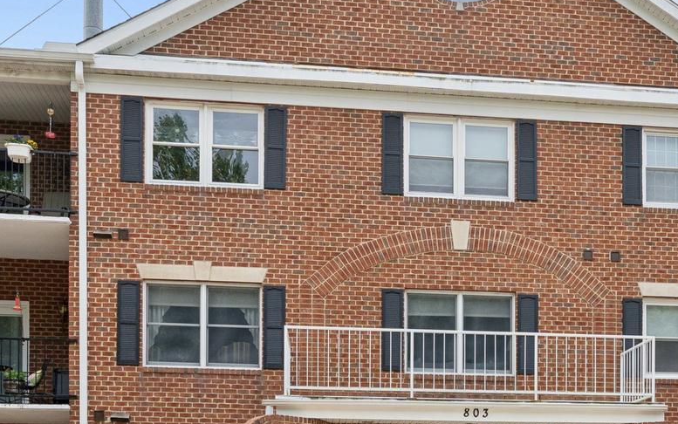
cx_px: 474
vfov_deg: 25.3
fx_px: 943
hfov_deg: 38.9
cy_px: 267
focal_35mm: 51
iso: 200
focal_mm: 18
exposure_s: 1/250
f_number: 9
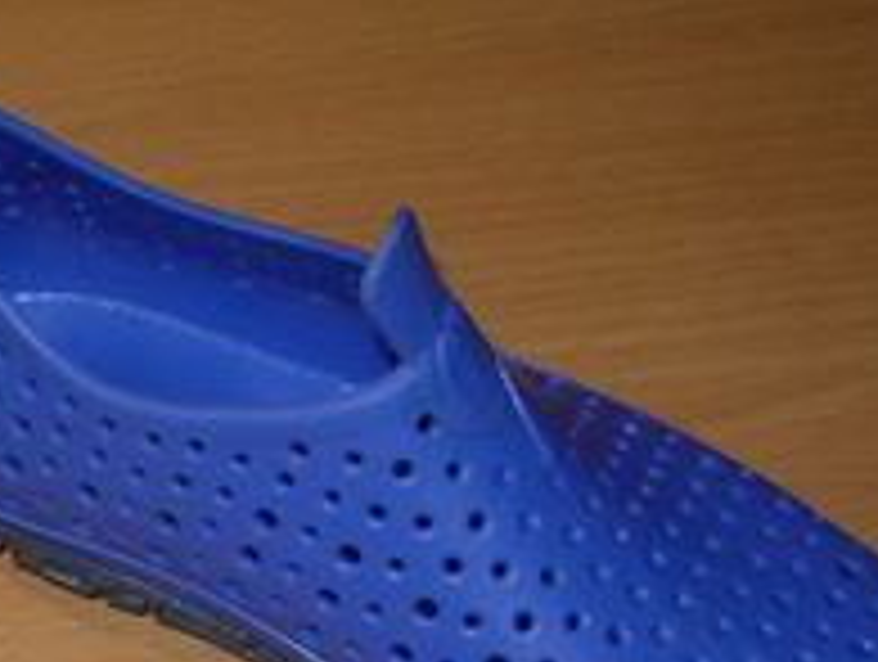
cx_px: -131
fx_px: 2719
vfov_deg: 13.6
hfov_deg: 17.6
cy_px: 696
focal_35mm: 107
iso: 50
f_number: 2.9
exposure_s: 1/32
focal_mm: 6.3
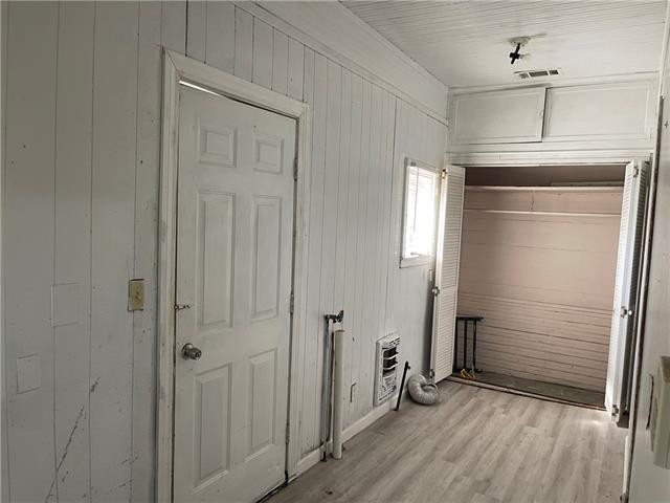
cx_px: 335
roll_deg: -3.0
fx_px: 484
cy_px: 252
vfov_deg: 54.9
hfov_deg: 69.4
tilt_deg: -3.2
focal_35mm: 25
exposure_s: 1/59
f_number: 1.6
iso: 160
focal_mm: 5.1
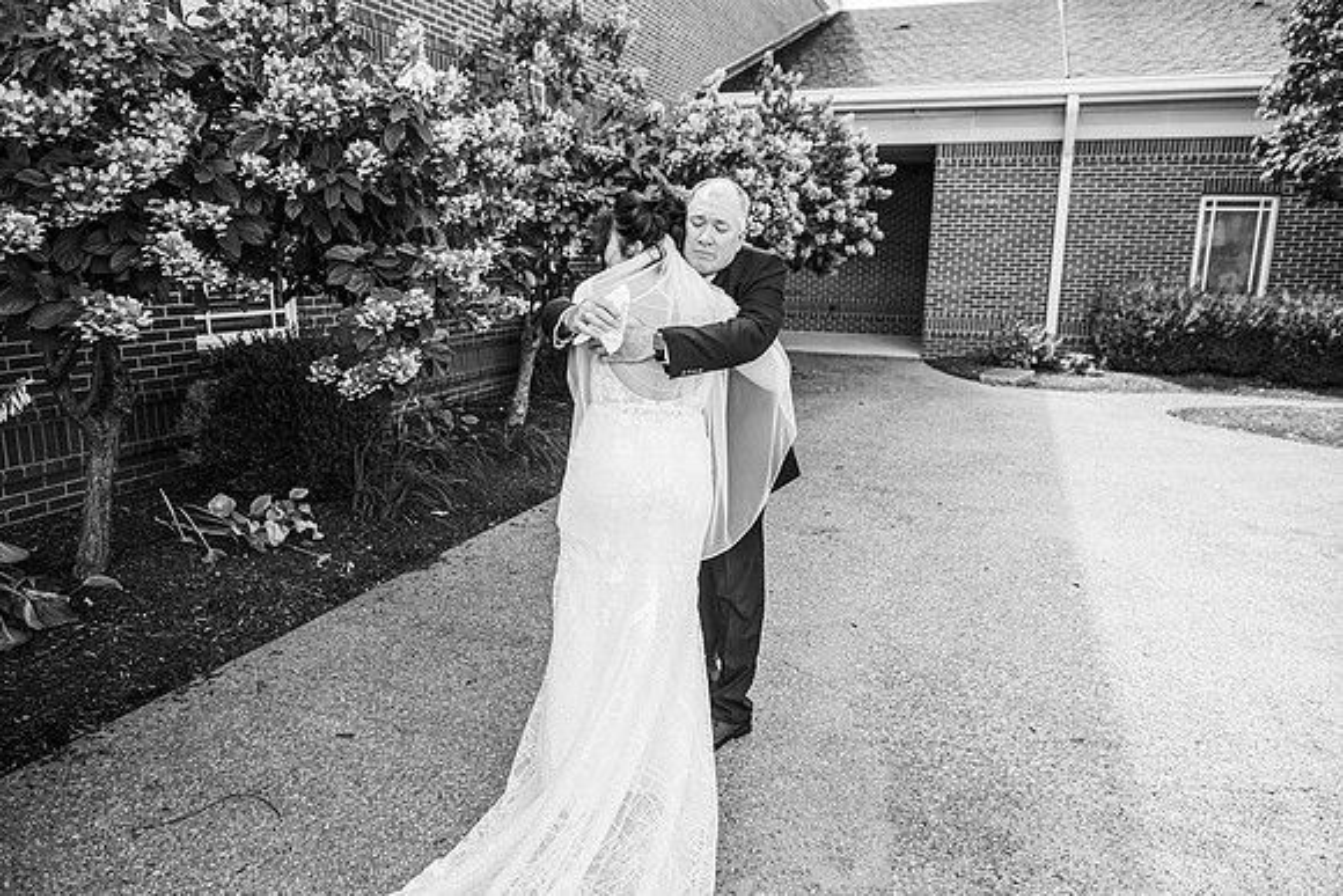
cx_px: 672
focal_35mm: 24
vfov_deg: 53.2
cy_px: 448
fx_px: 896
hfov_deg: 73.7
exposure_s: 1/400
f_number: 2.8
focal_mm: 24
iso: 160
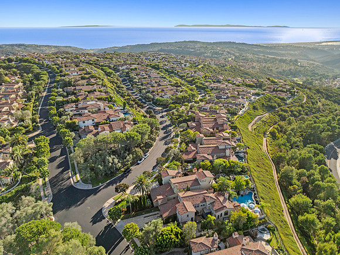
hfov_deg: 71.6
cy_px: 128
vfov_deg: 56.7
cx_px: 170
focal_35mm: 24
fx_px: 236
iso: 420
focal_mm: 12.3
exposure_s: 1/320
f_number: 2.8
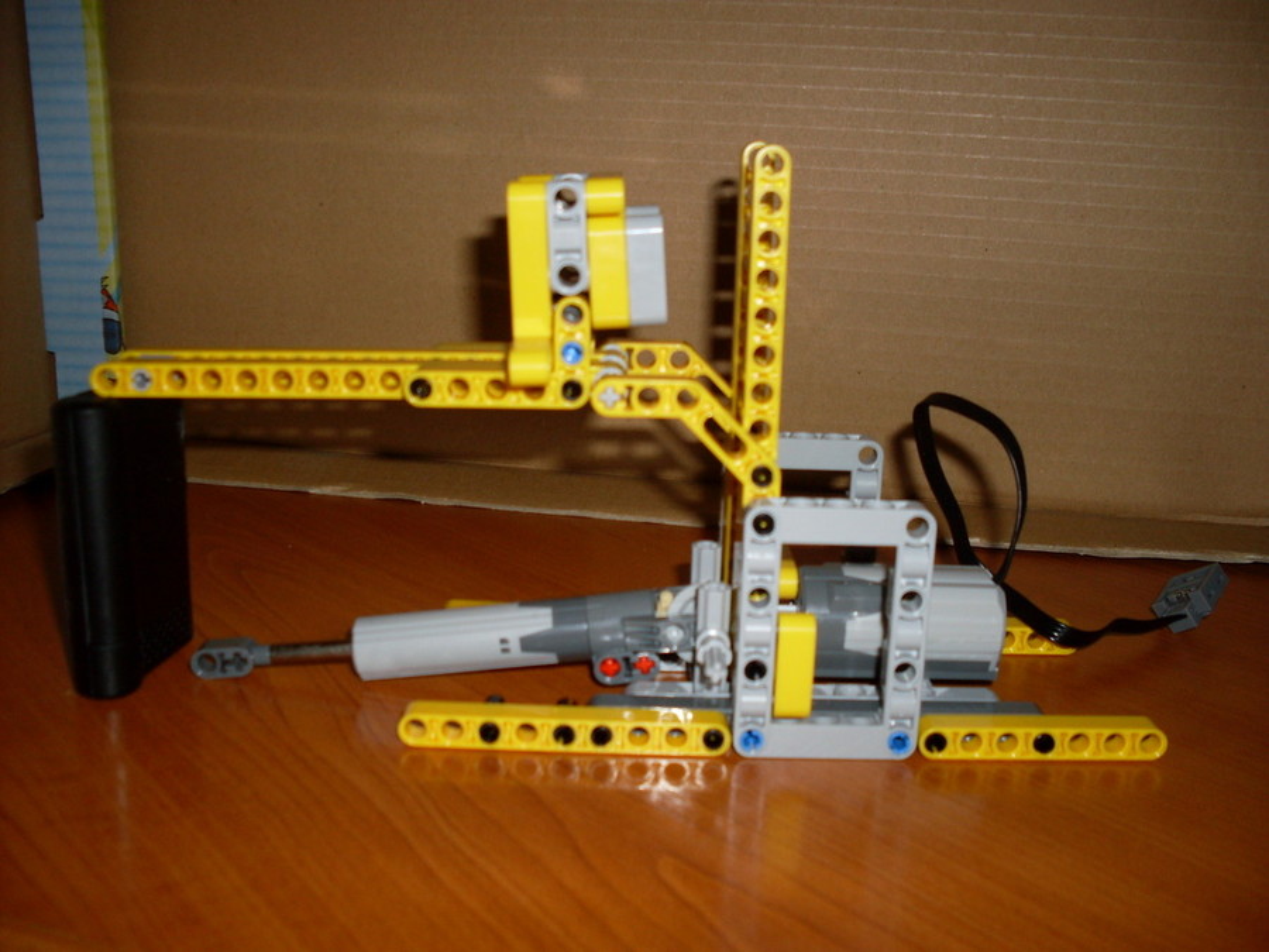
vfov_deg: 37.7
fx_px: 1393
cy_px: 476
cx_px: 634
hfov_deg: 49.0
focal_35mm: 38
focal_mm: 6.3
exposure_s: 1/45
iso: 100
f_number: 2.8
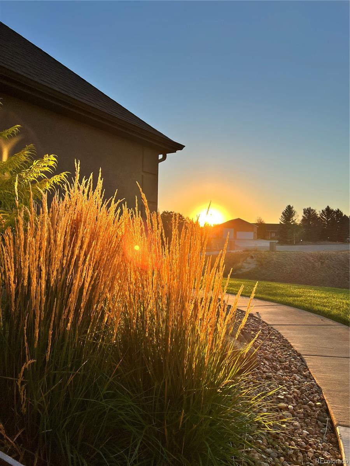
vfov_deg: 67.3
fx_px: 351
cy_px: 233
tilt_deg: +0.7
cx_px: 175
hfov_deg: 53.1
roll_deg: -1.1
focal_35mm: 26
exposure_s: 1/2762
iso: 50
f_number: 1.5
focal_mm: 5.7
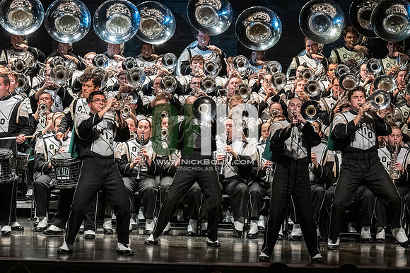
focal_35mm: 217
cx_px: 205
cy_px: 136
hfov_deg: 9.5
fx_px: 2470
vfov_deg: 6.3
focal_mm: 145
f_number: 4
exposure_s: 1/500
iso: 4000
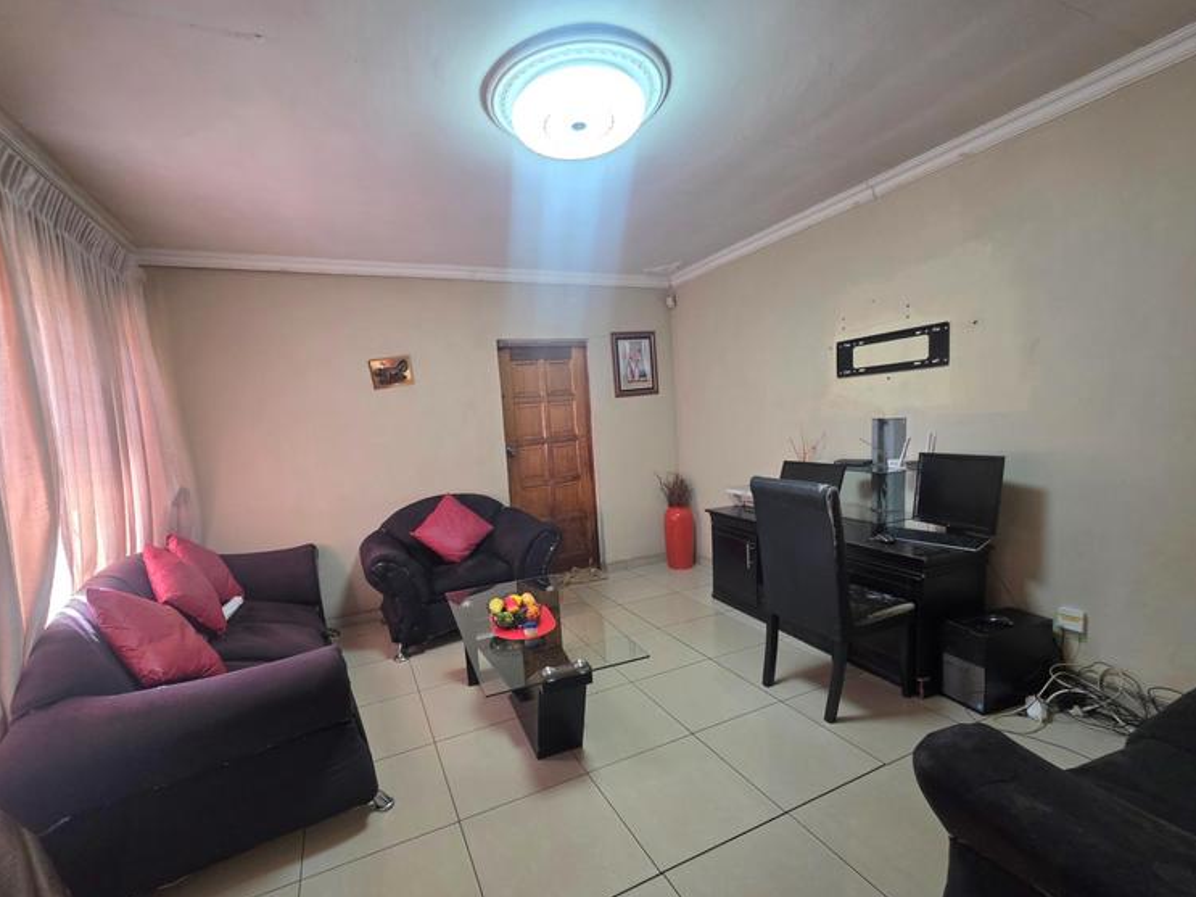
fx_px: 484
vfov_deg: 85.5
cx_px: 563
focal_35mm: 14
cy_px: 482
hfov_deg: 102.0
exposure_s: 1/101
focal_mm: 2.2
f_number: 1.9
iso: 200
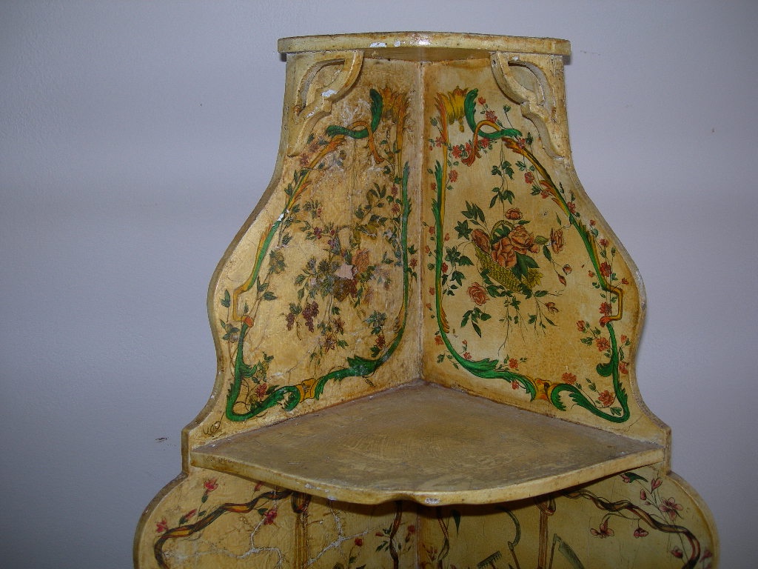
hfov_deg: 49.0
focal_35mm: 38
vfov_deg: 37.7
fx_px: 832
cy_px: 284
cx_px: 379
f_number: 2.8
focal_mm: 7.8
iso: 50
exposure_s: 1/60.1
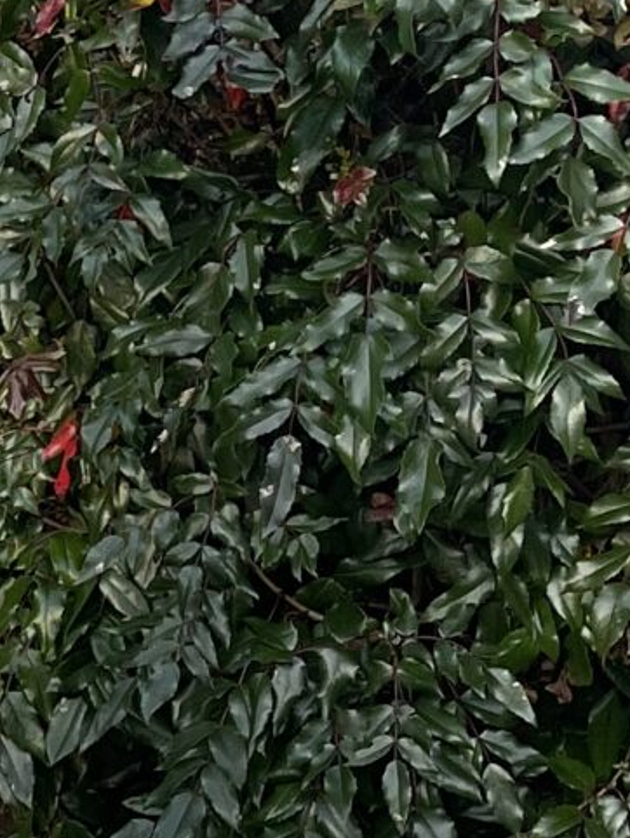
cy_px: 233
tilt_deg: -11.6
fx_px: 3346
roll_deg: -1.0
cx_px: -501
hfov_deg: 10.2
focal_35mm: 138
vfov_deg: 14.2
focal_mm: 5.1
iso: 125
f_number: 1.6
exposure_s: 1/121
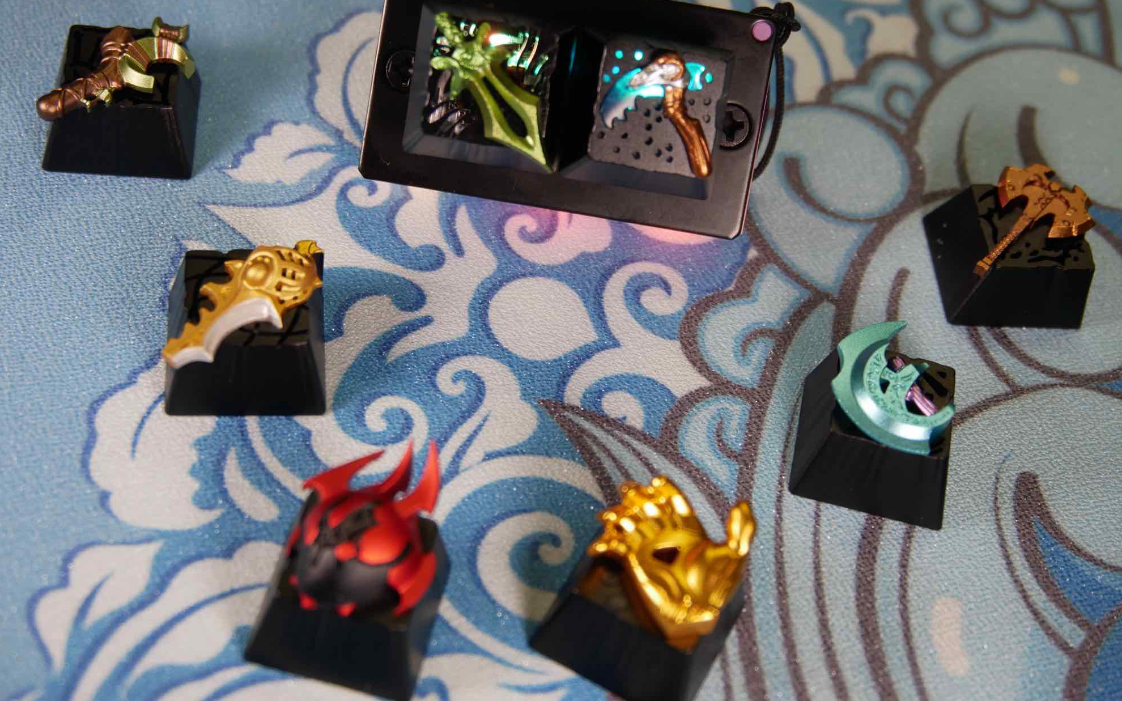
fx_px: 1834
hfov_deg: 34.0
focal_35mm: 60
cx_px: 564
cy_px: 301
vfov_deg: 21.6
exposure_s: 1/60
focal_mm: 28
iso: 320
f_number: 5.2
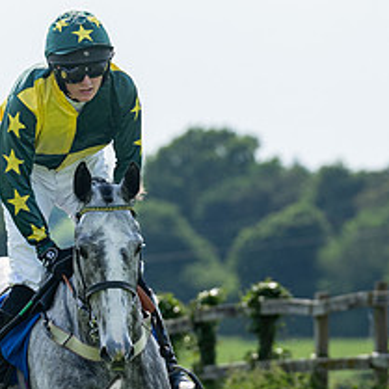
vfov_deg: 2.1
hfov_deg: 2.1
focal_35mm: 846
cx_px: 91
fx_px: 10756
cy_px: 243
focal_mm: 200
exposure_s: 1/1250
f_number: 5
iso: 200
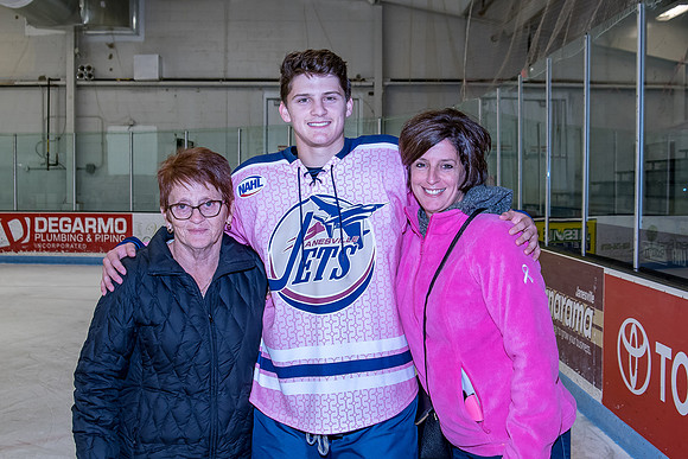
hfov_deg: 38.5
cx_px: 343
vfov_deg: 26.2
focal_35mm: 52
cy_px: 230
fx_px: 985
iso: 800
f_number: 5
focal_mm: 28
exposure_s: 1/250
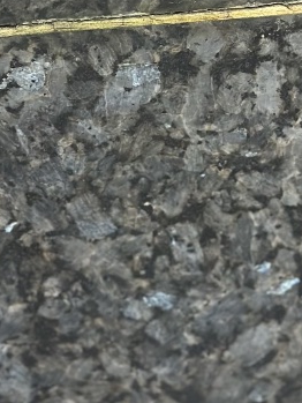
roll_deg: +2.1
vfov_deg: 11.9
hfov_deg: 9.0
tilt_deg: -30.4
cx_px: 241
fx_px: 1918
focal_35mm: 165
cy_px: 6
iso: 250
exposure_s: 1/50
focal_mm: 6.86
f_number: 1.78
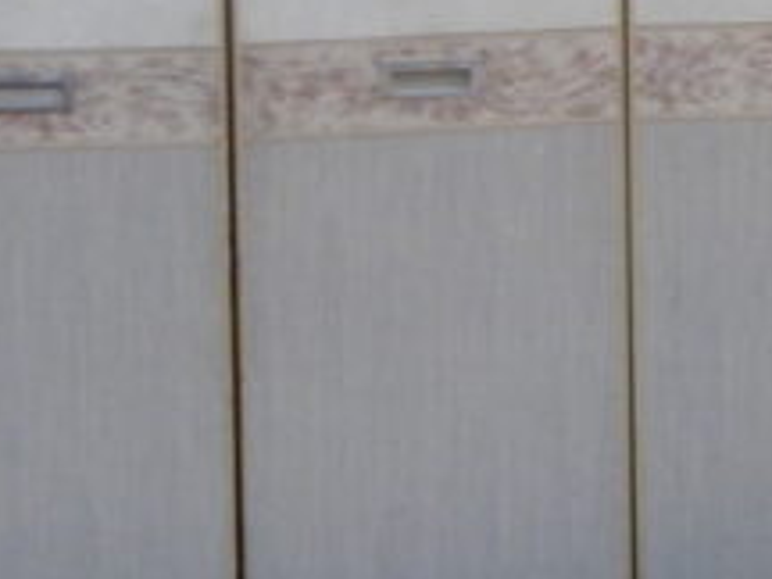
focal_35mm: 242
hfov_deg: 8.1
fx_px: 5397
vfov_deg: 6.1
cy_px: -132
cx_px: 1058
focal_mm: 9
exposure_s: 1/30
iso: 220
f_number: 4.5
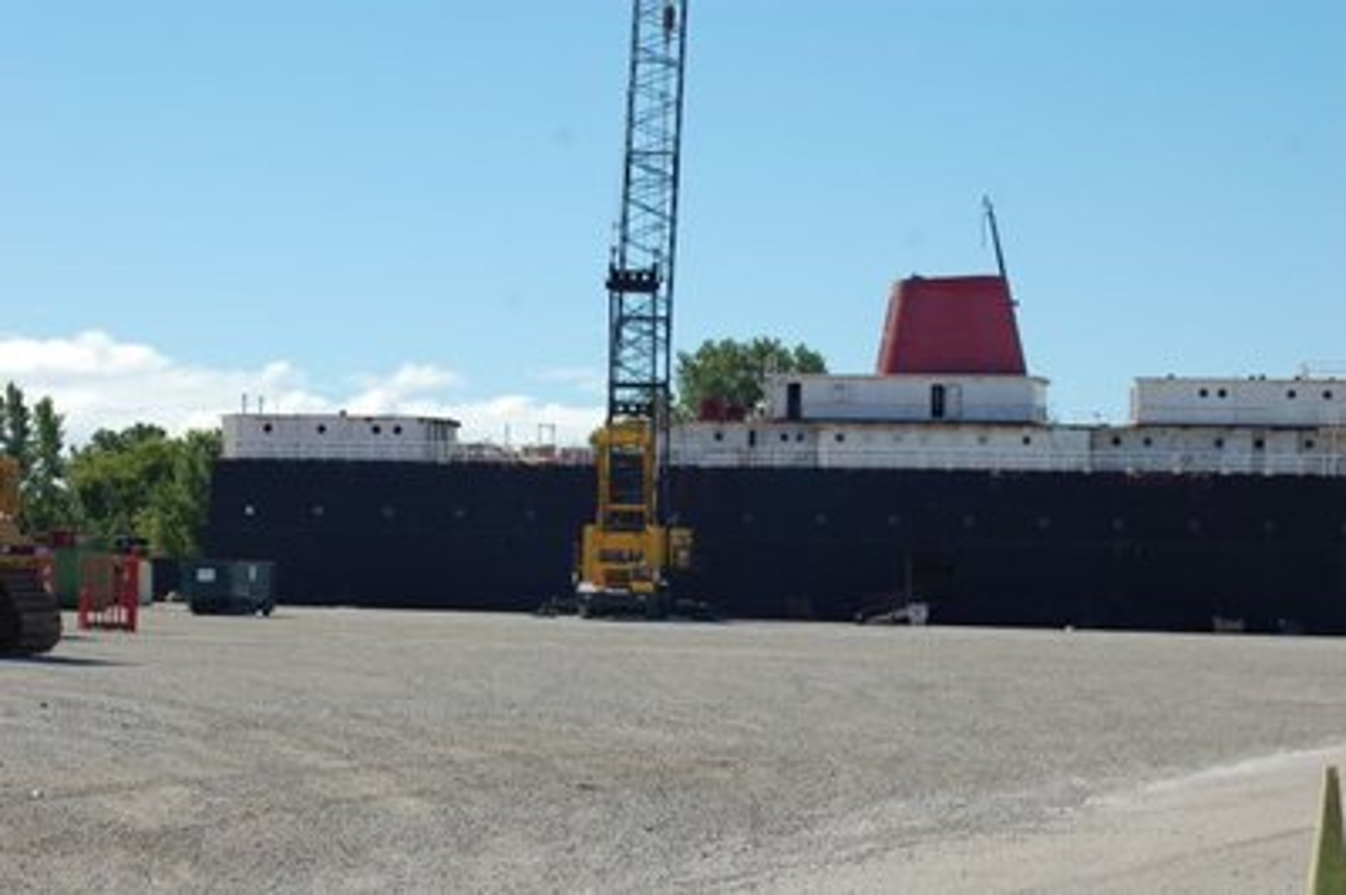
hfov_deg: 19.5
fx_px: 3923
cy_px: 448
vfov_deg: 13.0
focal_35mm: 105
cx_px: 673
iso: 200
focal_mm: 70
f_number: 6.3
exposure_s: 1/640
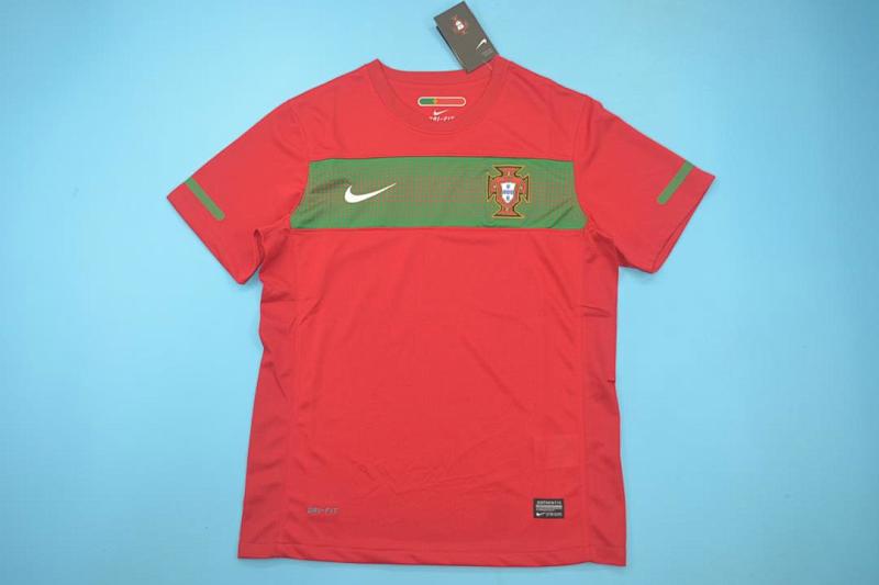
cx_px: 440
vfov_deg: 40.0
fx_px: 806
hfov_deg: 57.2
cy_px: 292
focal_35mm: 33
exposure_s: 1/80
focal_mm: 22
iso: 200
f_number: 4.5
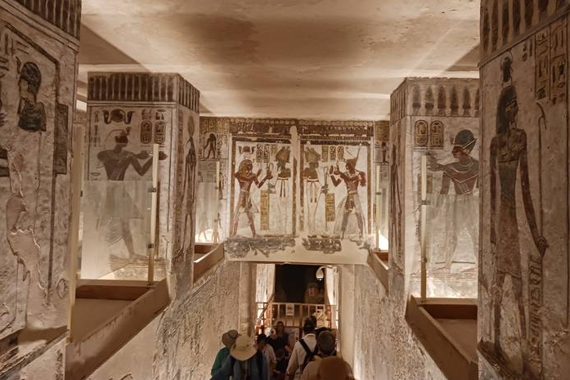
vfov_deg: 44.9
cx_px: 283
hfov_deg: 63.6
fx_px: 459
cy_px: 163
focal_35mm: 29
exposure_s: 1/24
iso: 400
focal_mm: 4
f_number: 1.8
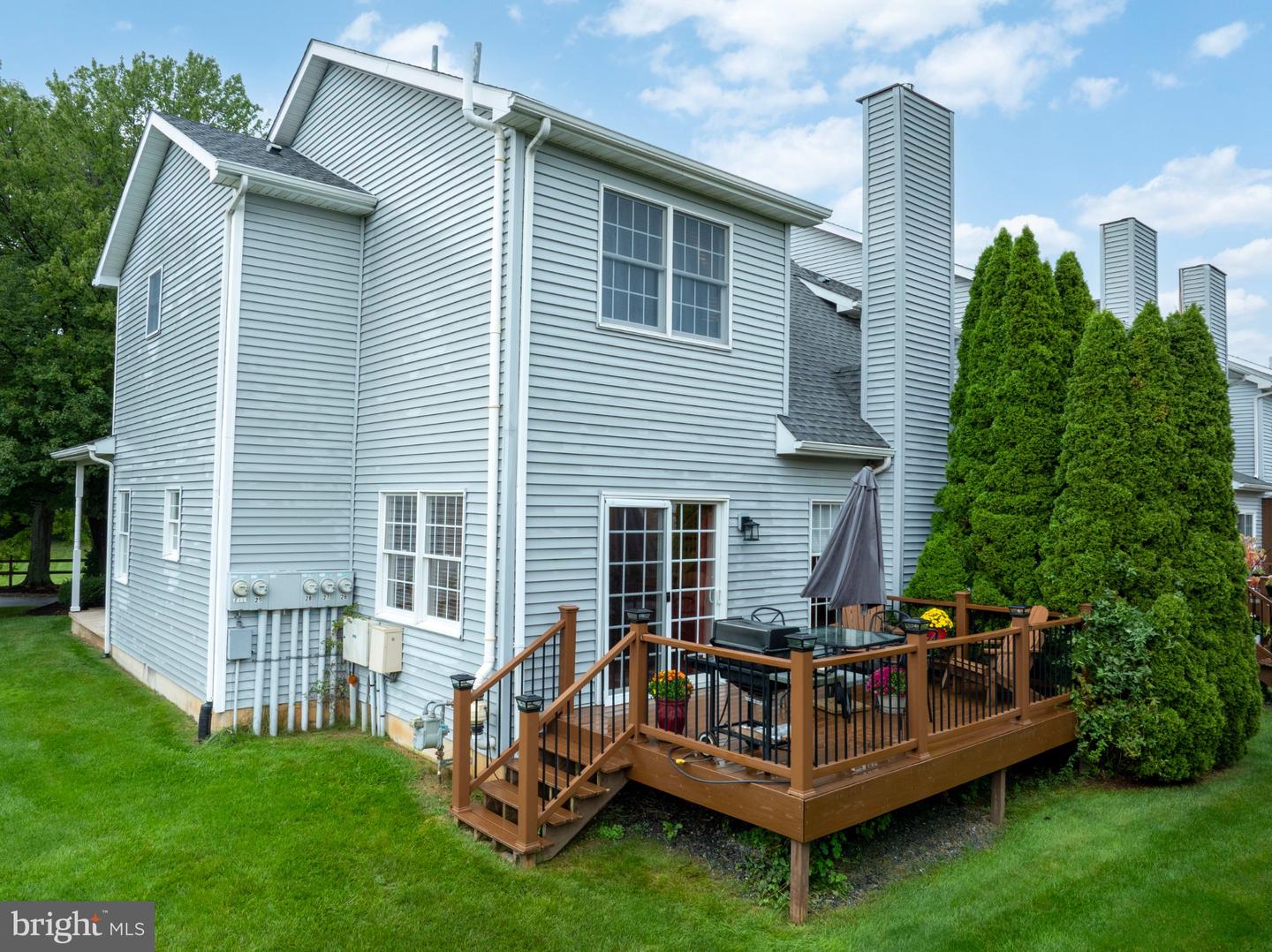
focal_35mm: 24
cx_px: 636
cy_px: 476
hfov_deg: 71.6
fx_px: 881
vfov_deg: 56.8
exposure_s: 1/60
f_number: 7.1
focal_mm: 12.29
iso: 200
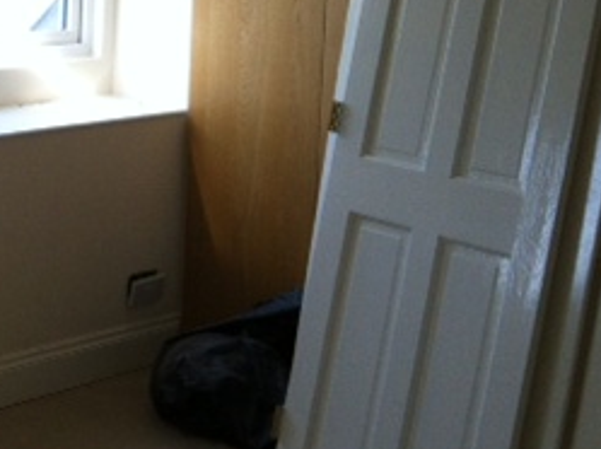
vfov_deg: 16.0
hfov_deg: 20.6
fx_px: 1560
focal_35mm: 90
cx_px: -94
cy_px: -19
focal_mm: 3.85
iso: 125
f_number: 2.8
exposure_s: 1/120
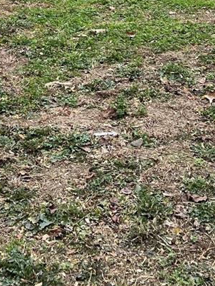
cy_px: -138
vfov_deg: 17.8
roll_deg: +0.2
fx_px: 819
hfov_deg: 14.8
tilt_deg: -5.3
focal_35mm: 99
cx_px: 13
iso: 50
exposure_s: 1/649
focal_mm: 5.1
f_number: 1.6
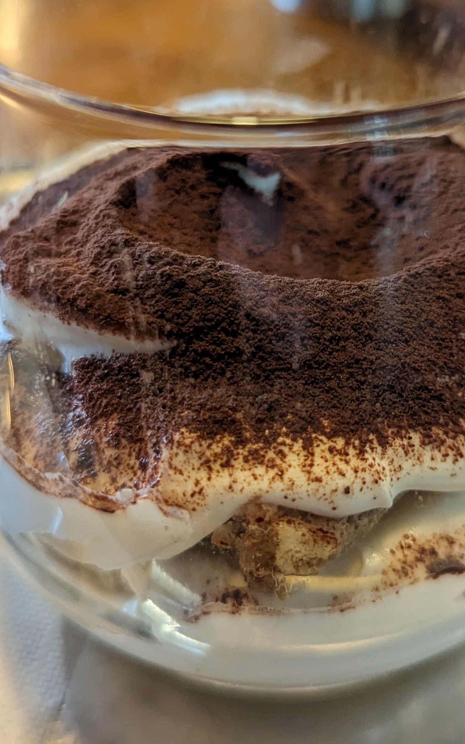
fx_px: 953
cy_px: 307
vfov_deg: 42.5
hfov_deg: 27.3
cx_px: 282
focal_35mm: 47
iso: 211
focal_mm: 6.81
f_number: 1.85
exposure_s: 1/61.7
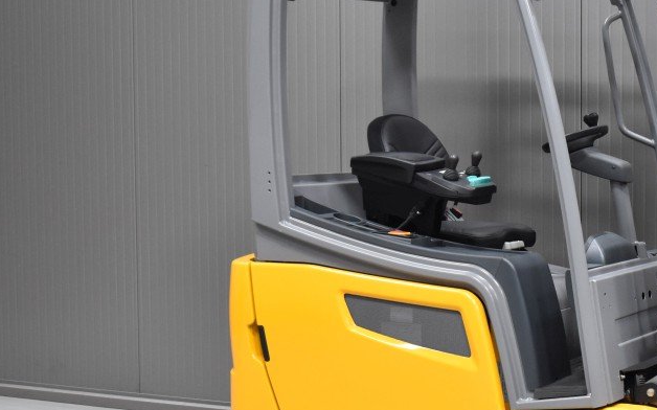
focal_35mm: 76
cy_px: 225
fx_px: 1360
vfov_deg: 17.1
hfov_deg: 26.4
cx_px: 571
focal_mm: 26
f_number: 4
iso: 1600
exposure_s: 1/60
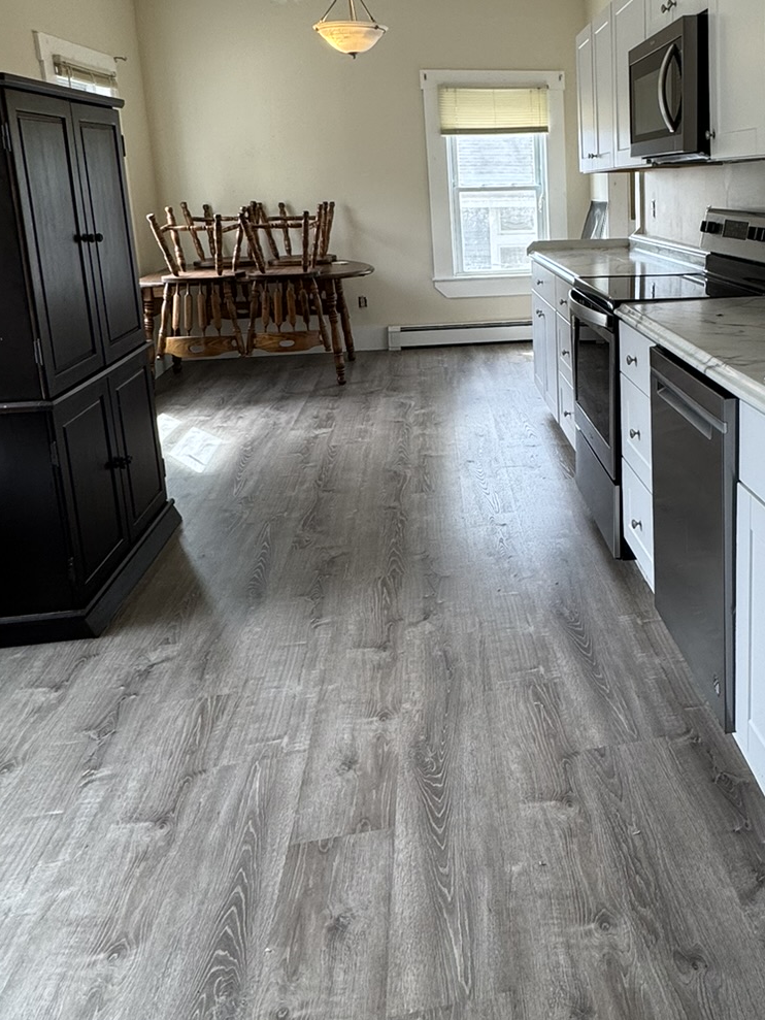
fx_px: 854
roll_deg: +0.7
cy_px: 347
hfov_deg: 45.7
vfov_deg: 60.3
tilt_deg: -10.7
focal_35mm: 29
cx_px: 617
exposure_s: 1/120
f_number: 2.2
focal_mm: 2.22
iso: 80
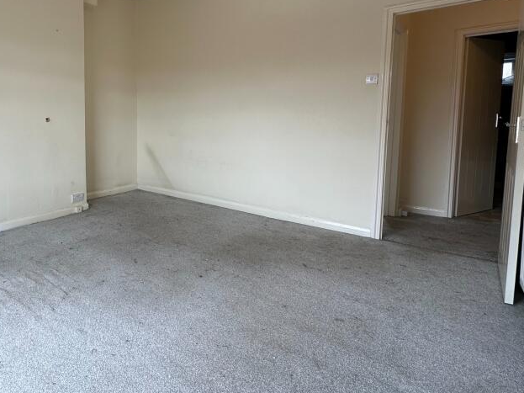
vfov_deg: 58.0
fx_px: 348
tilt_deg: -4.8
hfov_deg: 69.6
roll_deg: +0.3
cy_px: 143
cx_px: 138
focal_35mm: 23
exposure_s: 1/99
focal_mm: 2.22
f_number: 2.2
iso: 50
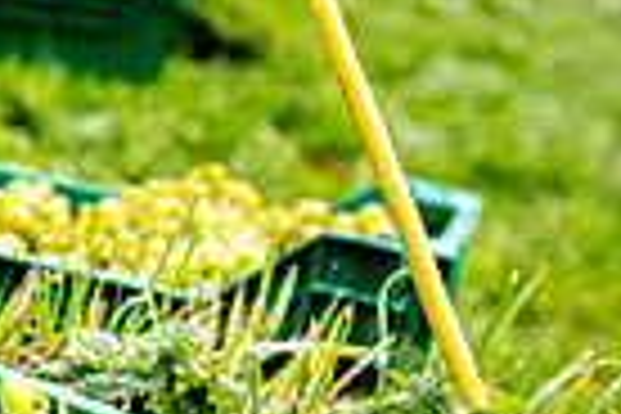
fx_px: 2104
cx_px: -302
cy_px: 457
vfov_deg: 11.1
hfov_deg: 15.5
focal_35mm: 122
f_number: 4
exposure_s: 1/800
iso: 250
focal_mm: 29
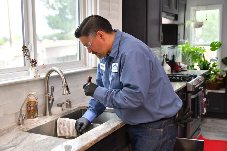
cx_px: 114
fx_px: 303
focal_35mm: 48
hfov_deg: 41.1
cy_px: 76
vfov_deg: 28.1
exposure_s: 1/200
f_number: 2.8
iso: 250
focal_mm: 32
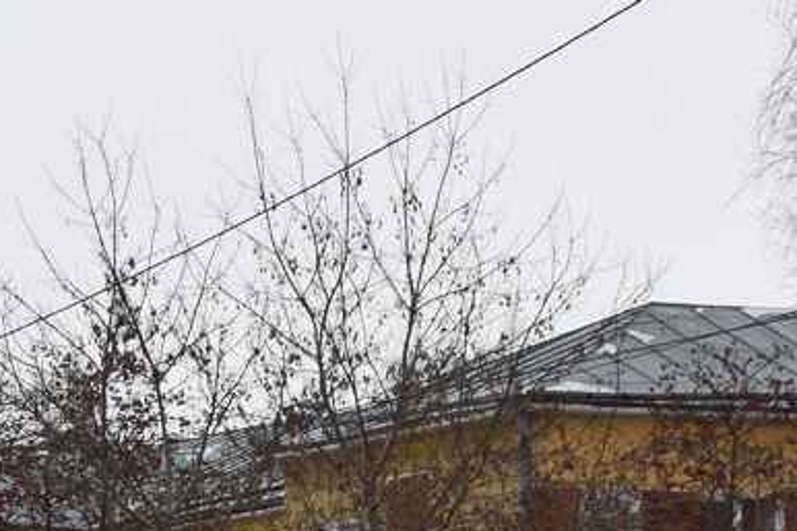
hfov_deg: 14.5
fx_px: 3098
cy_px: 808
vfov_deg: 9.5
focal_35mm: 140
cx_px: 39
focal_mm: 30
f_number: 8
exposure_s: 1/250
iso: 280
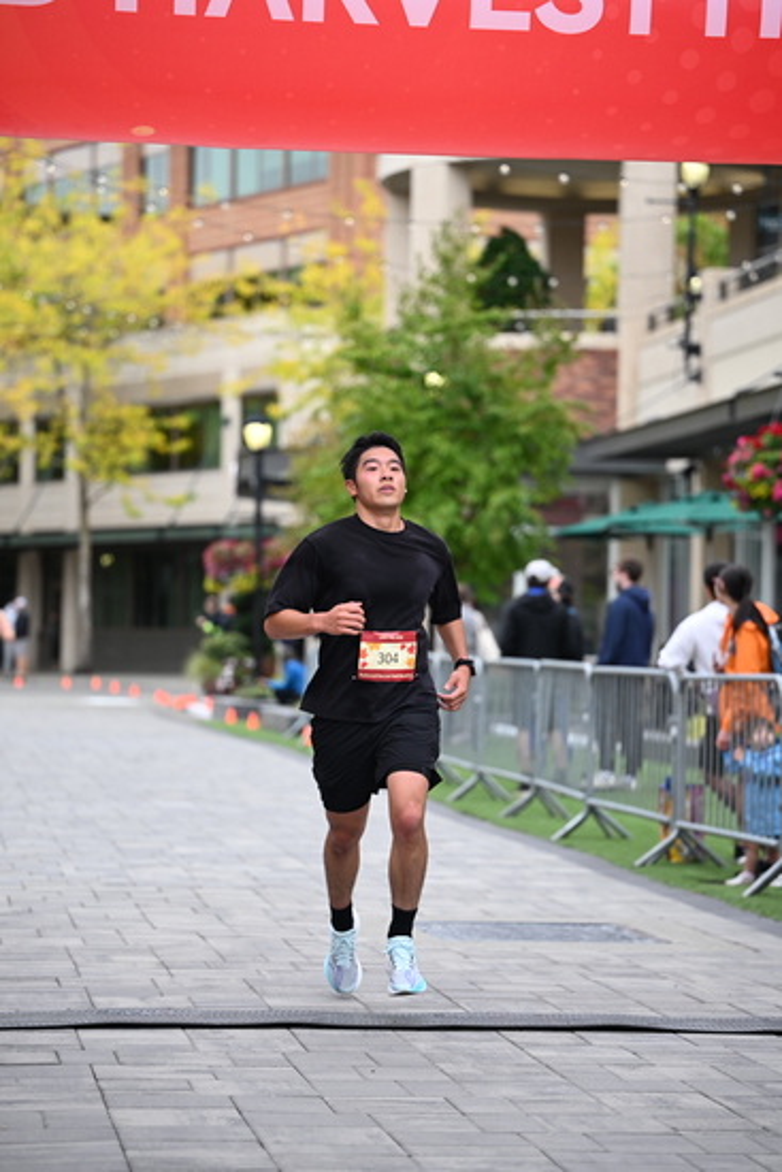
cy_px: 586
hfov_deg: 13.0
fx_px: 3419
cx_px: 391
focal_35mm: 105
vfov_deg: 19.5
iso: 640
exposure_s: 1/2000
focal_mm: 105
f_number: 2.8
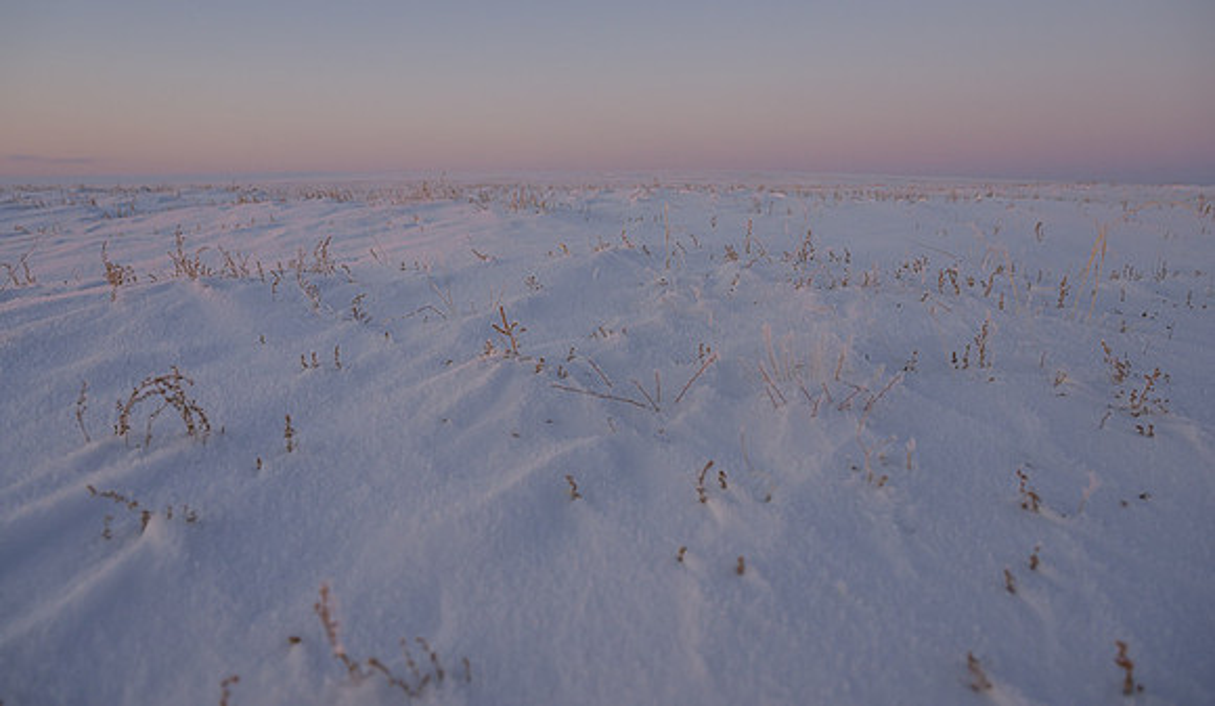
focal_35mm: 29
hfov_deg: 65.5
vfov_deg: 40.9
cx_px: 608
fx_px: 945
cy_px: 301
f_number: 7.1
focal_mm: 28
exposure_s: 1/200
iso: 320
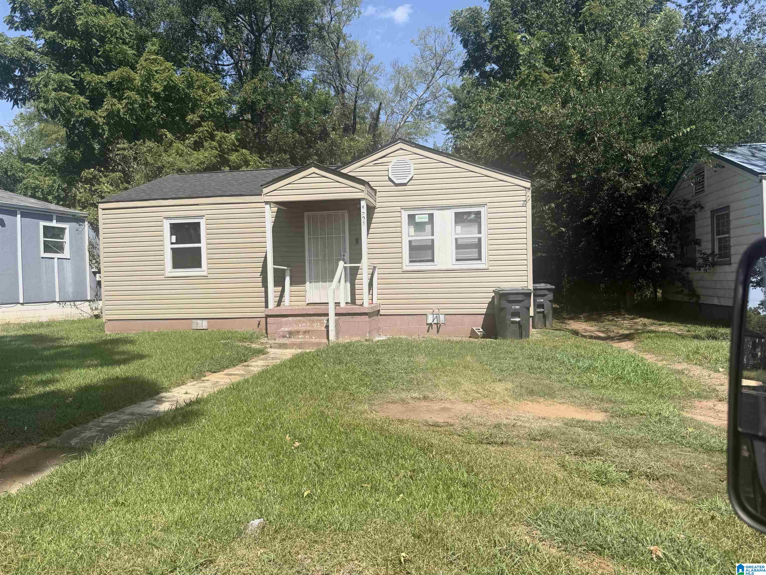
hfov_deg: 71.6
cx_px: 383
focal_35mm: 24
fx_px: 531
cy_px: 288
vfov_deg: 56.8
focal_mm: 6.76
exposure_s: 1/4405
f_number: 1.78
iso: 80
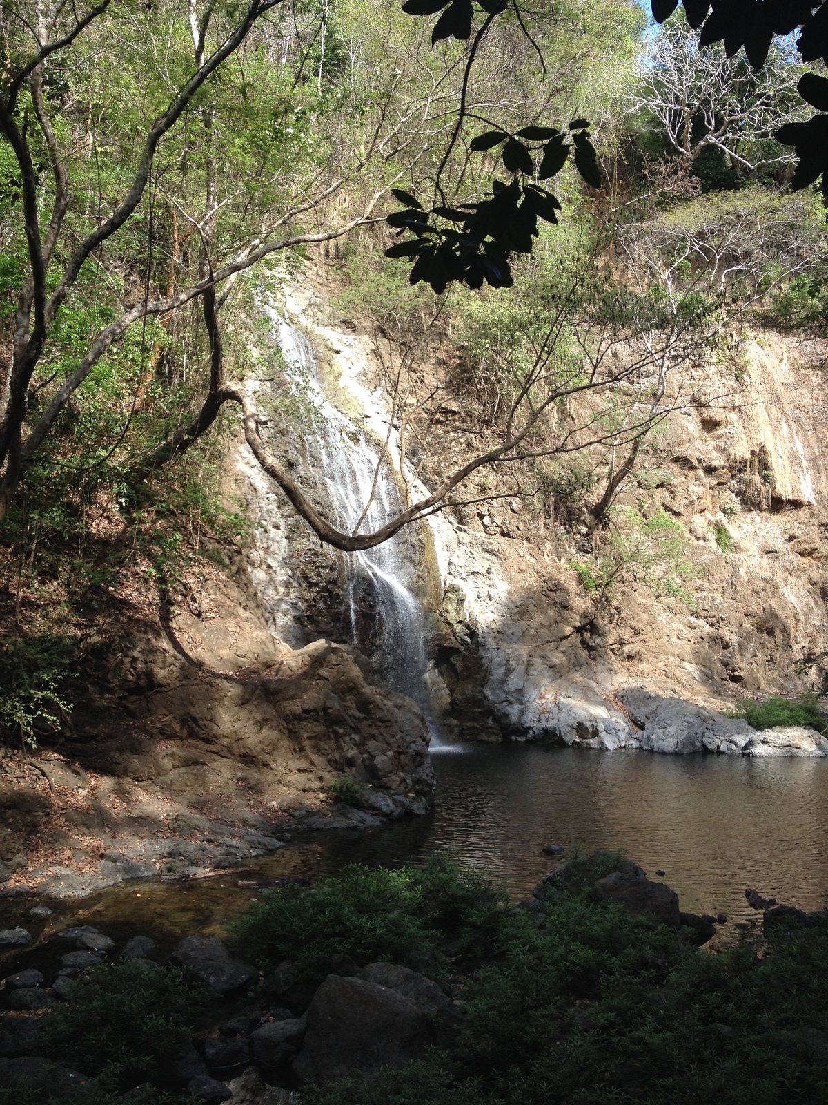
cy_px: 552
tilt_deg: +2.3
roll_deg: -1.1
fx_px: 1116
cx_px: 414
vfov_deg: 52.6
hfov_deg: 40.7
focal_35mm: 35
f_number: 2.4
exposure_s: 1/314
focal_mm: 4.28
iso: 50
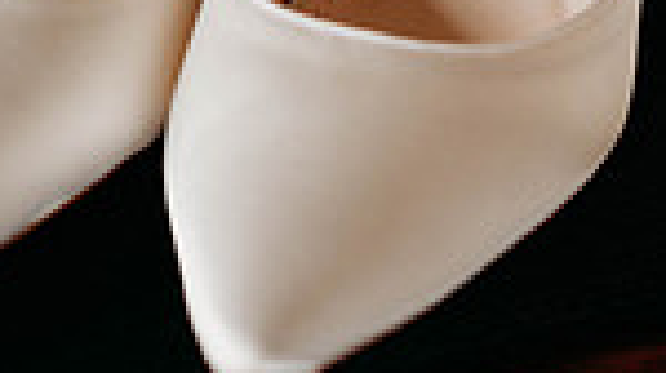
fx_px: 6086
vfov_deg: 3.5
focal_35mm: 345
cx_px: 630
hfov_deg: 6.2
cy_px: -169
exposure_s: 1/200
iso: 220
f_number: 2
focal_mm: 85
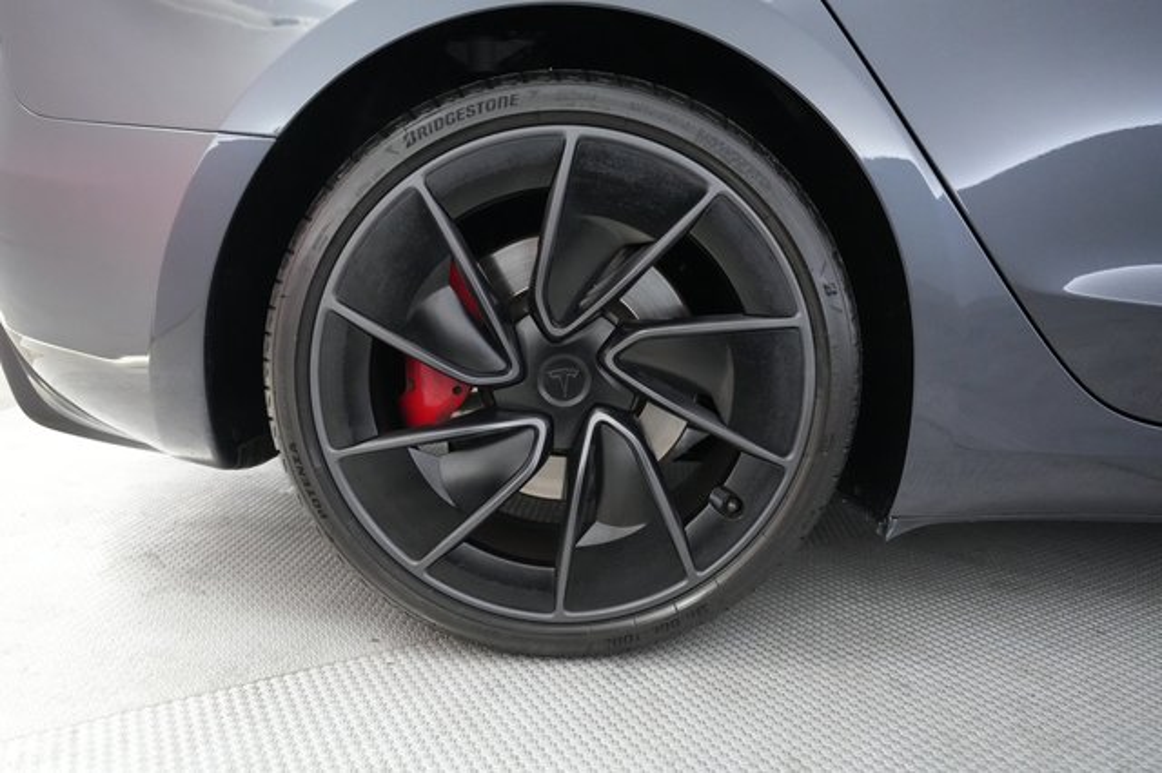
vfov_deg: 51.2
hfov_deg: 71.5
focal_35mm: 25
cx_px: 581
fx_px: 806
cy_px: 386
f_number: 2.8
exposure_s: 1/160
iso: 8000
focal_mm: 25
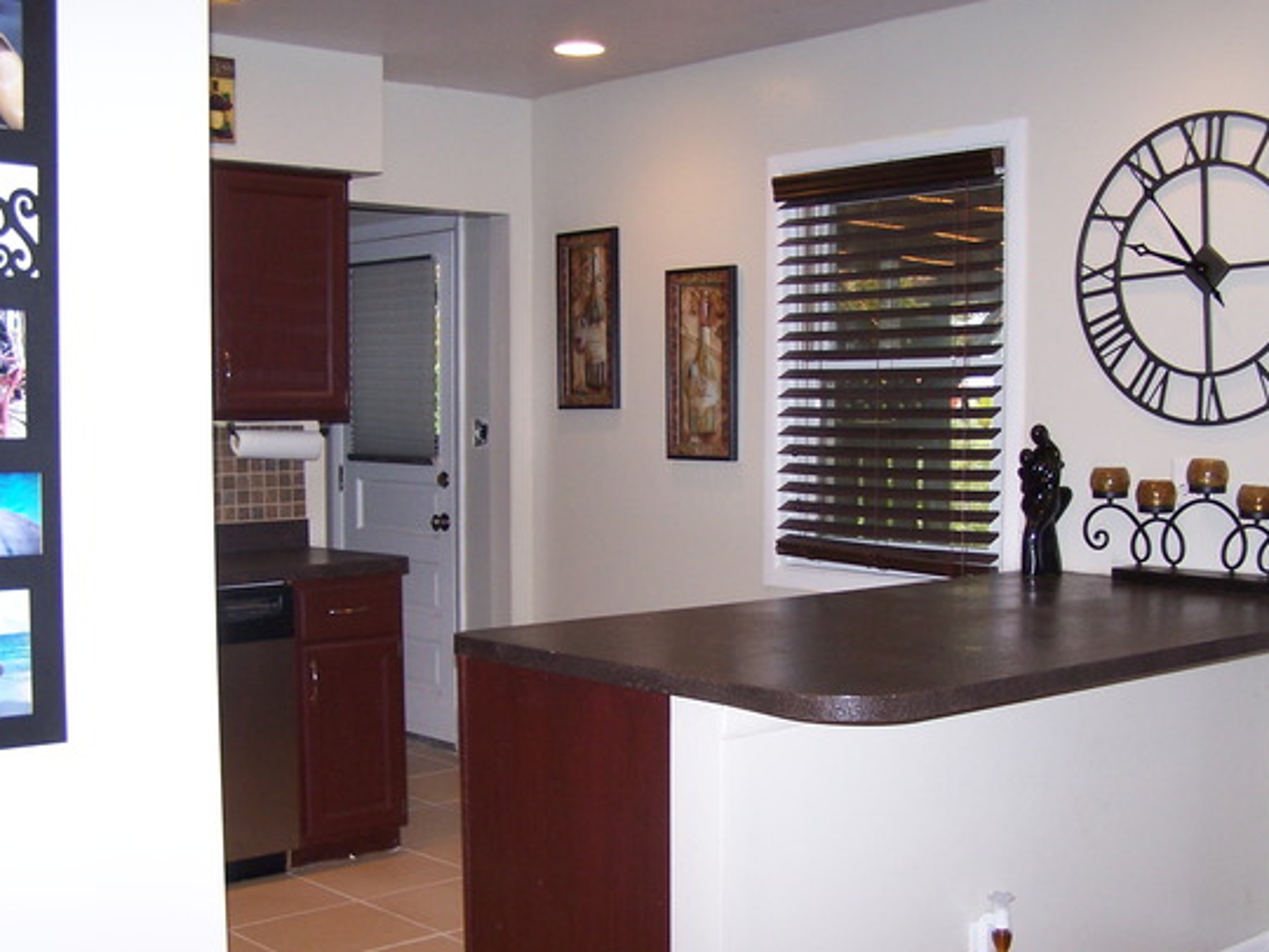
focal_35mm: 45
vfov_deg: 32.1
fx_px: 1650
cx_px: 698
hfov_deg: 42.0
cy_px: 534
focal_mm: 6.3
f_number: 2.8
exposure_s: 1/60
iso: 140
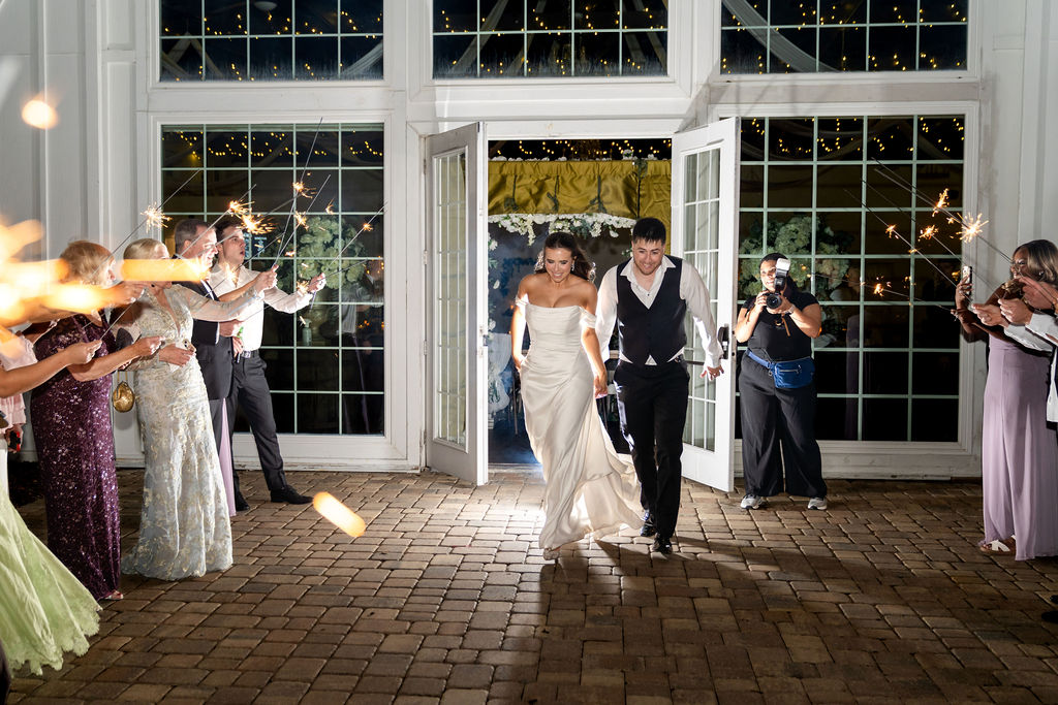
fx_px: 1108
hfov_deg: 51.0
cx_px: 529
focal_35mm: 38
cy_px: 352
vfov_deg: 35.3
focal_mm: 36
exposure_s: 1/60
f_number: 3.2
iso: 500
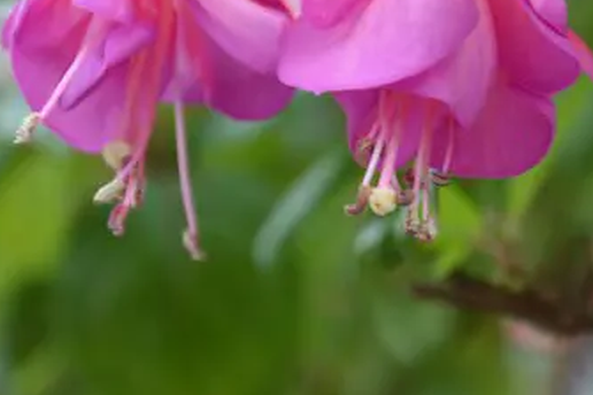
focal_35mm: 329
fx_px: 5417
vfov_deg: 4.2
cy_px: 91
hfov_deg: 6.3
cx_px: 374
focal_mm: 105
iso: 250
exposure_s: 1/125
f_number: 5.6
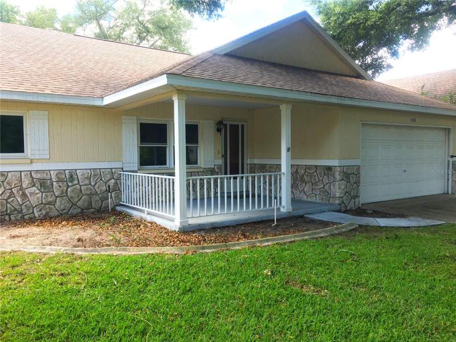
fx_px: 382
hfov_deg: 61.7
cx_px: 228
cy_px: 171
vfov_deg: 48.2
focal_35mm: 29
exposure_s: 1/120
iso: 25
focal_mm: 4.15
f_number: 2.2
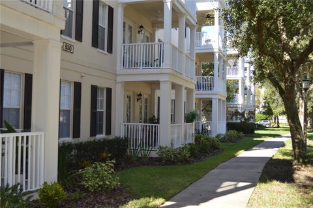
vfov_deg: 34.1
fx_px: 339
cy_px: 104
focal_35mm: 39
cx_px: 156
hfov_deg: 49.6
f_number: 4.2
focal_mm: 26
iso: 100
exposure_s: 1/160
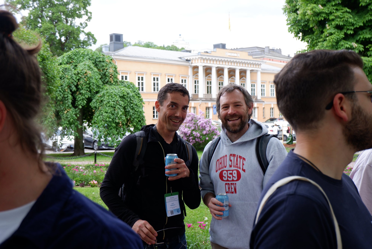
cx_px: 186
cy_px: 124
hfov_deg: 47.4
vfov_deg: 32.7
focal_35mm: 41
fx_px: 424
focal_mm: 27.1
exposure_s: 1/160
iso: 320
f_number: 4.4
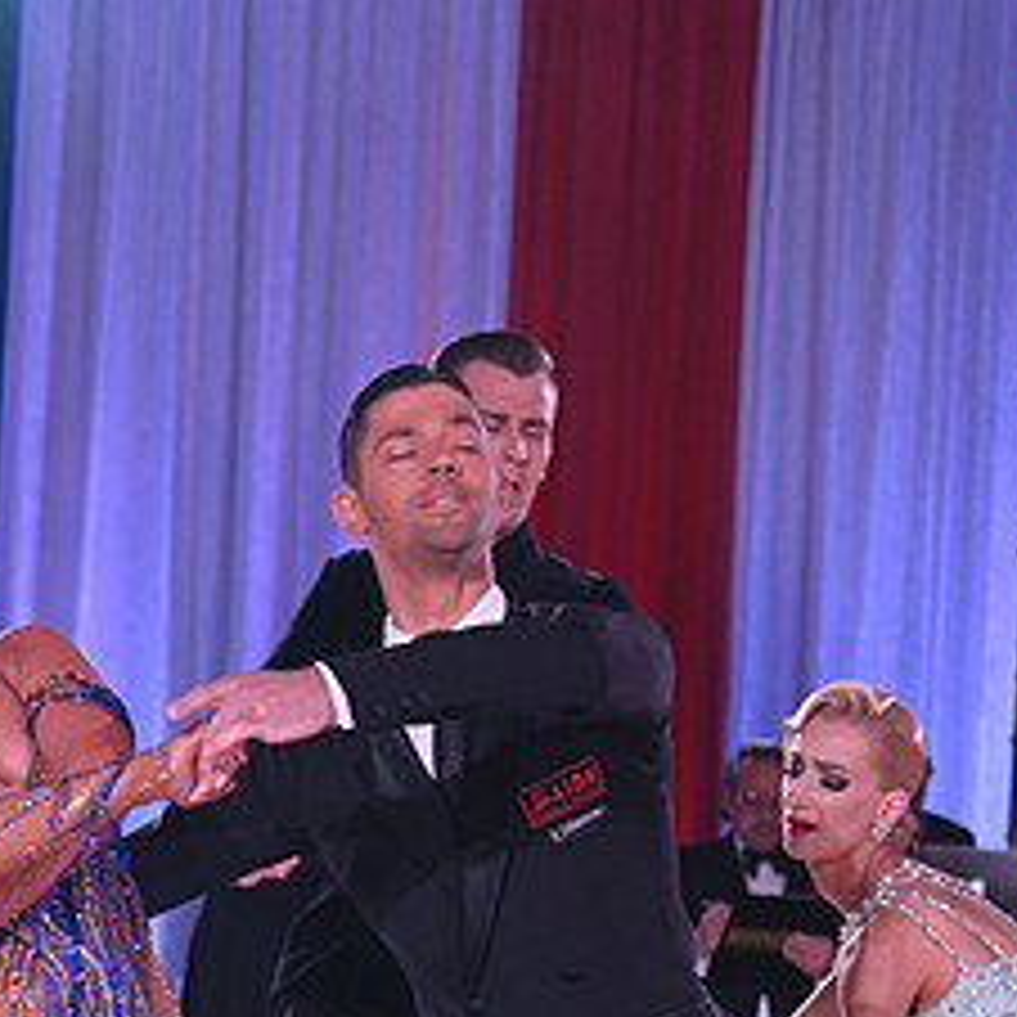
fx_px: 5651
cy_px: 1224
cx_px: 223
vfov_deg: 10.1
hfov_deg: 10.3
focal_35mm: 170
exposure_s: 1/320
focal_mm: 78
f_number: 5
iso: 2500
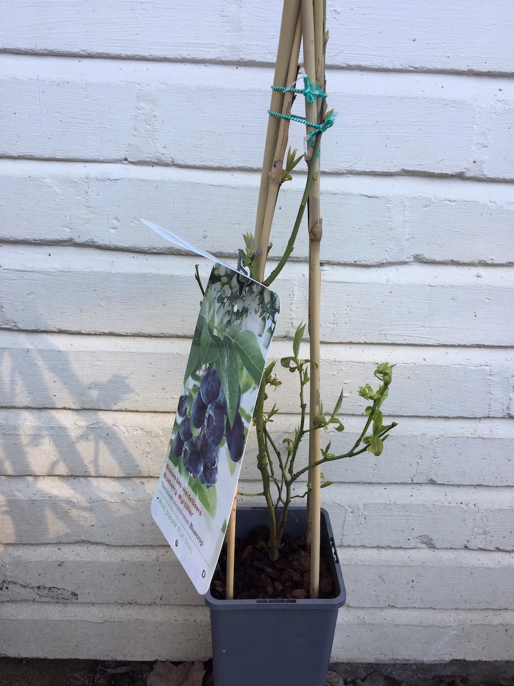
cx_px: 257
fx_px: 574
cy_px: 343
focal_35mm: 29
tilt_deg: -18.9
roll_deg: -1.9
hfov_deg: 48.2
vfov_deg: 61.7
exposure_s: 1/121
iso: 32
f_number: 2.2
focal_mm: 4.15
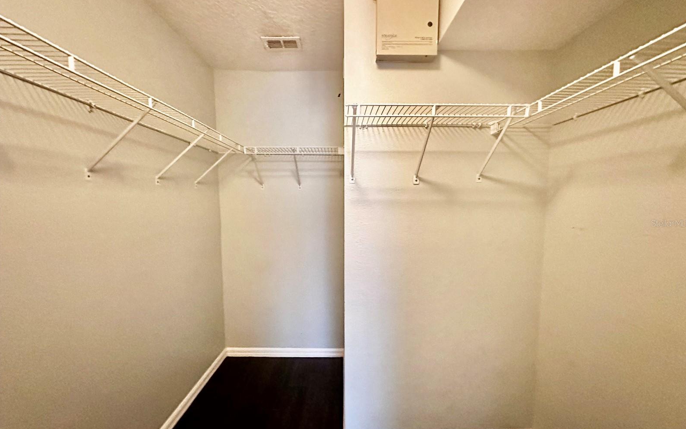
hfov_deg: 101.5
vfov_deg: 74.7
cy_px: 223
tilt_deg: -4.7
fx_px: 280
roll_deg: -0.1
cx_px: 345
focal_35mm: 15
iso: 1000
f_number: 2.2
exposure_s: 1/60
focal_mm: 2.22
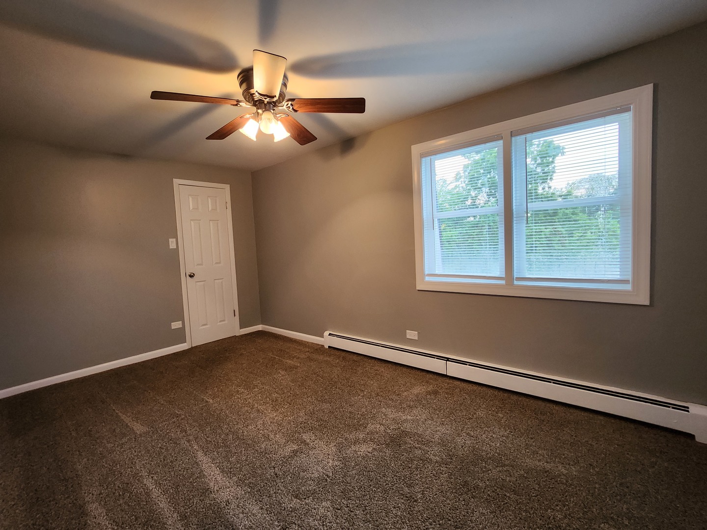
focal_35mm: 13
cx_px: 354
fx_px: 266
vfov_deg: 89.9
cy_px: 265
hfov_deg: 106.2
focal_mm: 1.7
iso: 320
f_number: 2.2
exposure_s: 1/30
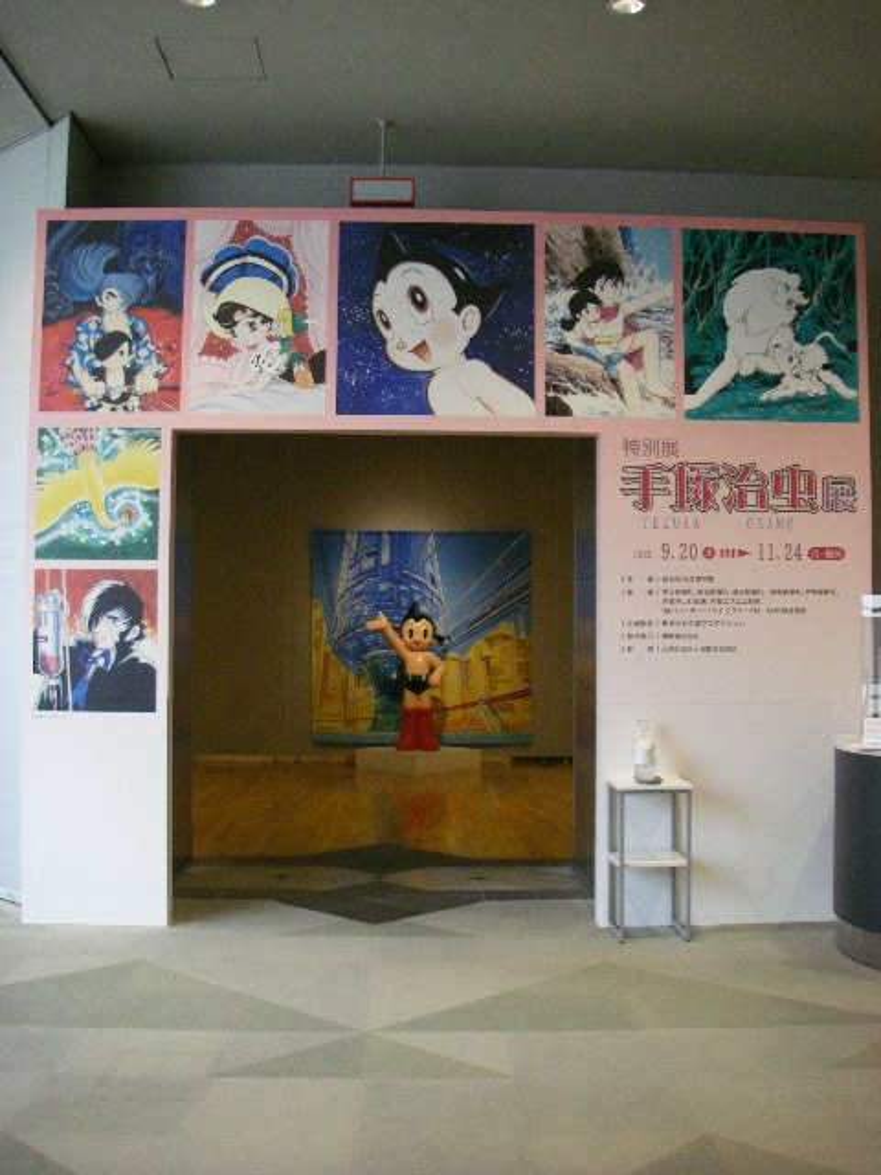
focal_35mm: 38
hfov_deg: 37.7
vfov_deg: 49.0
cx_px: 440
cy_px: 588
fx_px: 1290
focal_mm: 6.3
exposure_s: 1/40
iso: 400
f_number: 3.3
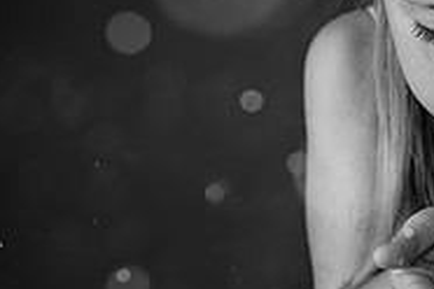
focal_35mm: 75
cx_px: 509
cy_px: 195
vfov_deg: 18.1
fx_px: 904
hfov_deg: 24.6
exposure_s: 1/160
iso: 100
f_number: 2.8
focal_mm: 24
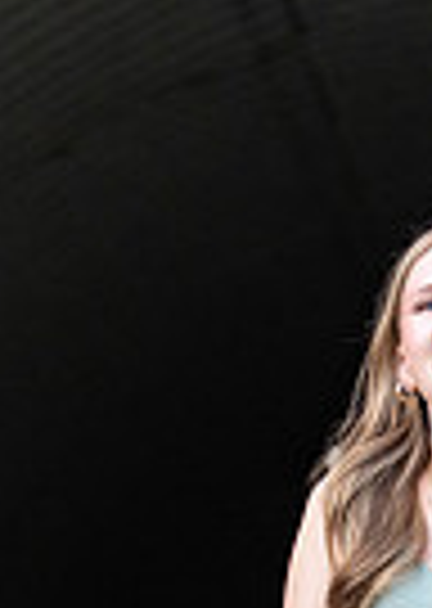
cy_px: 950
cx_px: 663
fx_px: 4755
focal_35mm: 276
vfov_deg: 7.2
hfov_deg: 5.2
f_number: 1.2
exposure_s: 1/400
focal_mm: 50
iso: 640
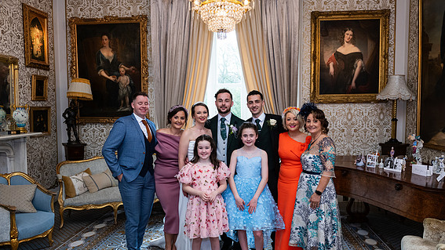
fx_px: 354
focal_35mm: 30
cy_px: 139
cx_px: 226
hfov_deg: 64.3
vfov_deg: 38.9
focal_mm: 28
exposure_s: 1/160
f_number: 5
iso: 800
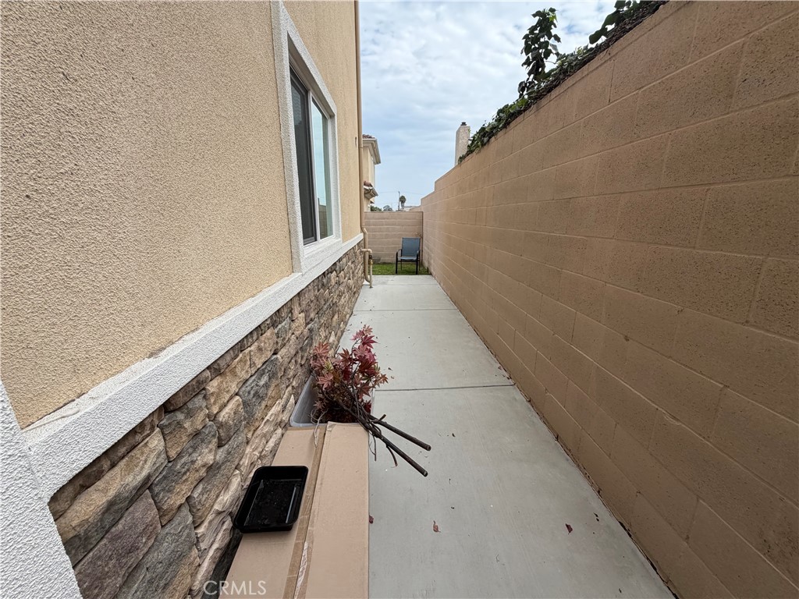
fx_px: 323
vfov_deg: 85.7
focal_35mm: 14
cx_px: 400
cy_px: 300
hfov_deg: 102.1
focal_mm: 2.22
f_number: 2.2
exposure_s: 1/717
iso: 40
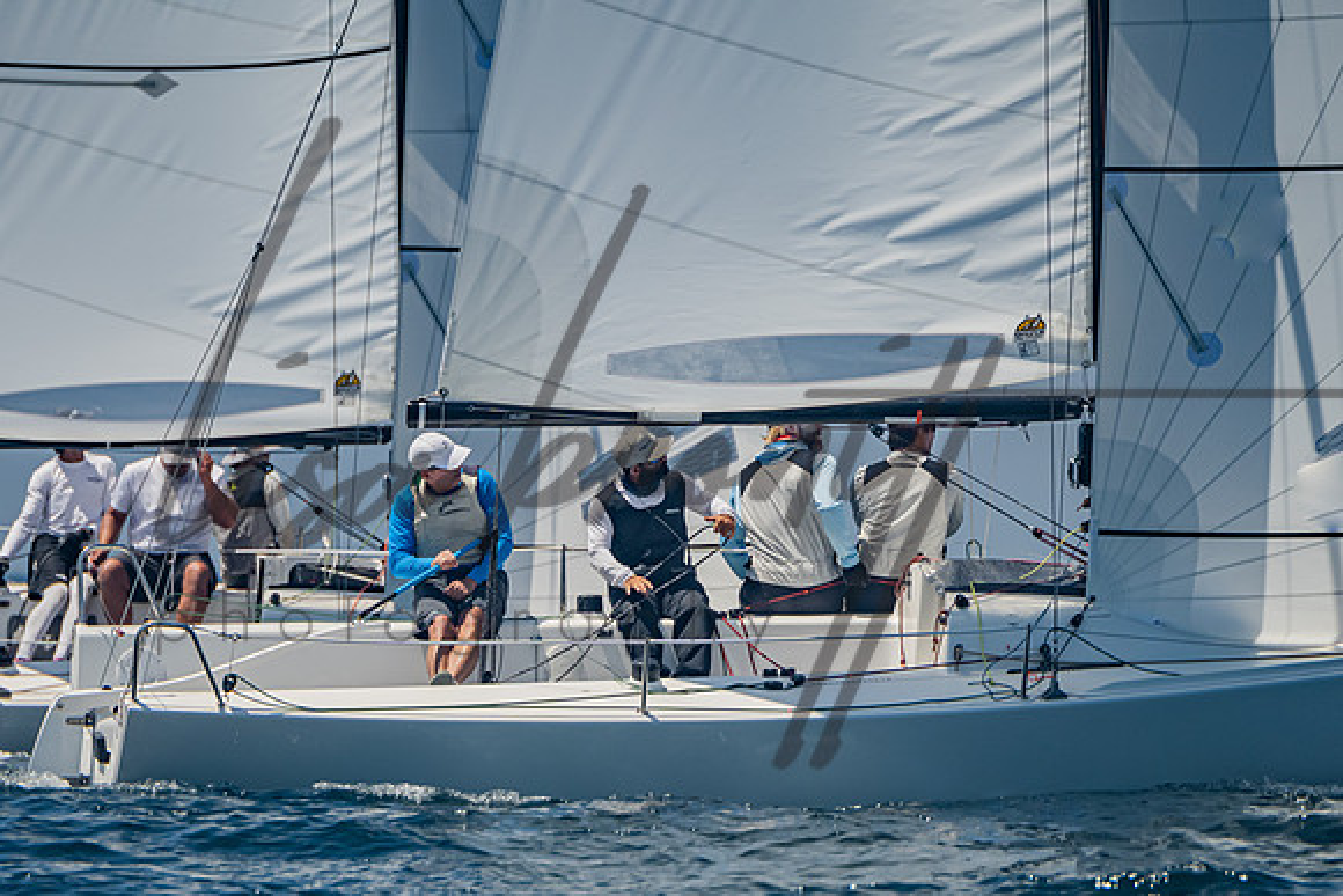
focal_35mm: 620
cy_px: 685
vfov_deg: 2.2
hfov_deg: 3.3
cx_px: 651
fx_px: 23129
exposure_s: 1/3200
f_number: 6.3
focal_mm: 400
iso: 400
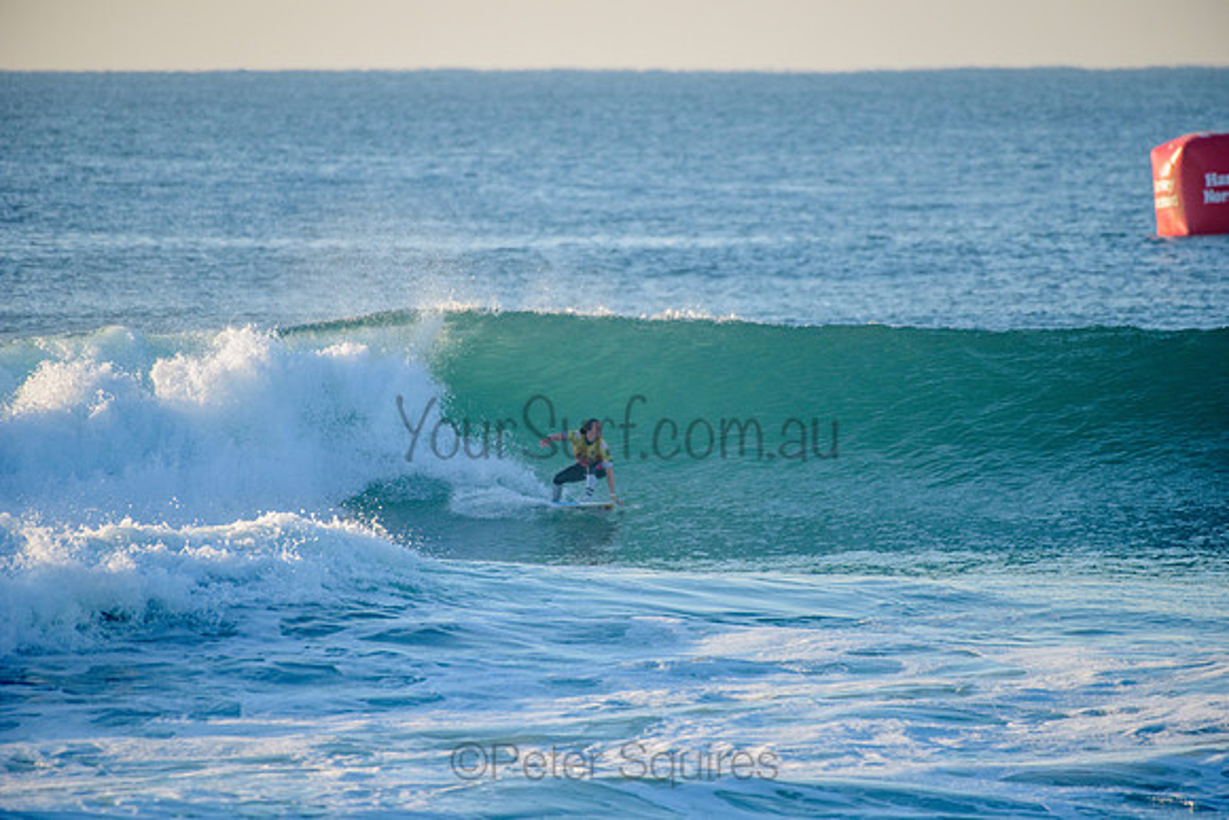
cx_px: 614
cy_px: 410
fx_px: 17073
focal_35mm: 500
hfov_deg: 4.1
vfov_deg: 2.8
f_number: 5.6
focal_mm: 500
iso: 400
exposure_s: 1/1600
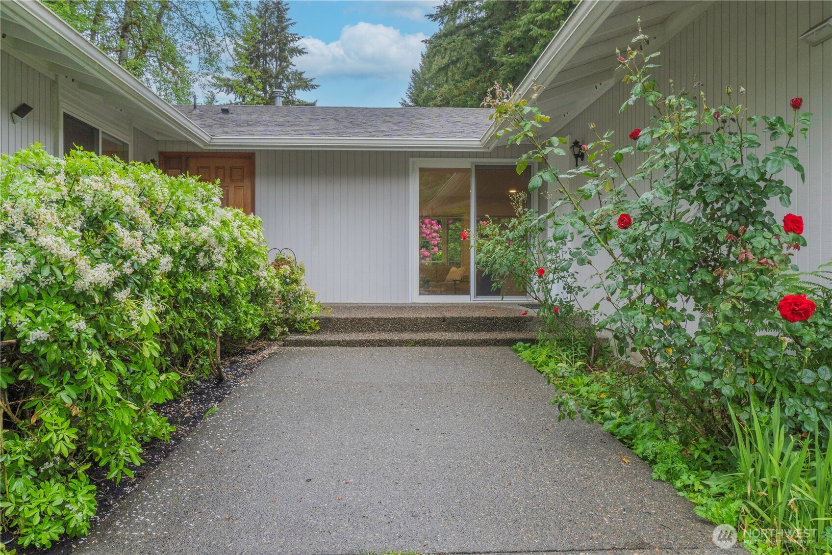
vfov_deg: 47.9
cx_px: 416
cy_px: 278
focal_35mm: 27
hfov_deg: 67.4
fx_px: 624
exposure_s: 1/125
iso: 800
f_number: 9
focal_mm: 18
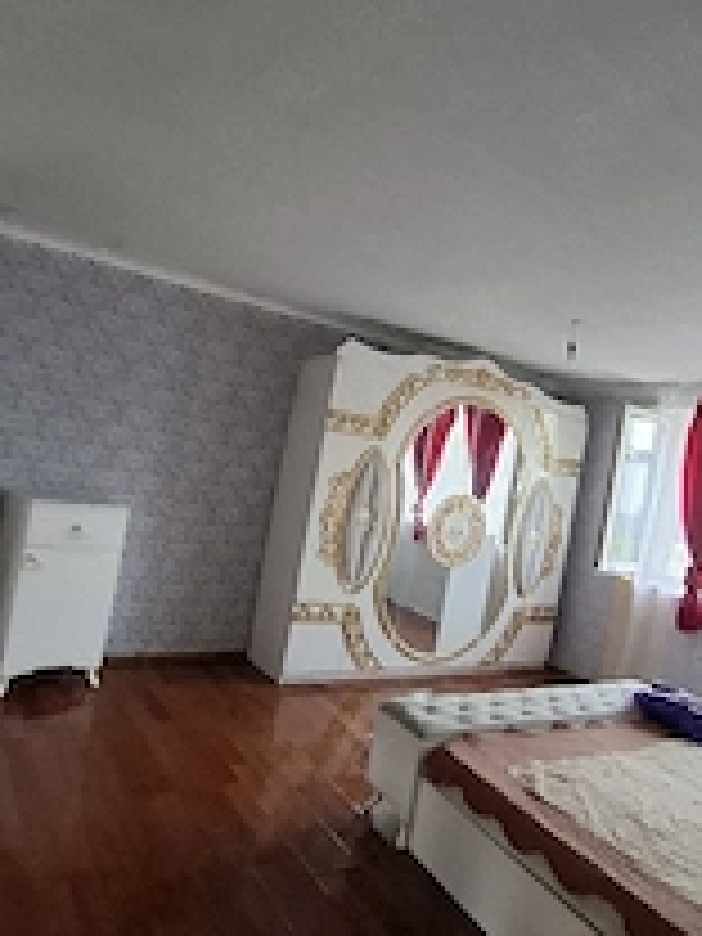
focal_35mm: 25
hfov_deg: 54.2
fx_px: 676
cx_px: 446
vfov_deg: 69.4
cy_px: 450
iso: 160
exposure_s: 1/33
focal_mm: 1.74
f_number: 2.2
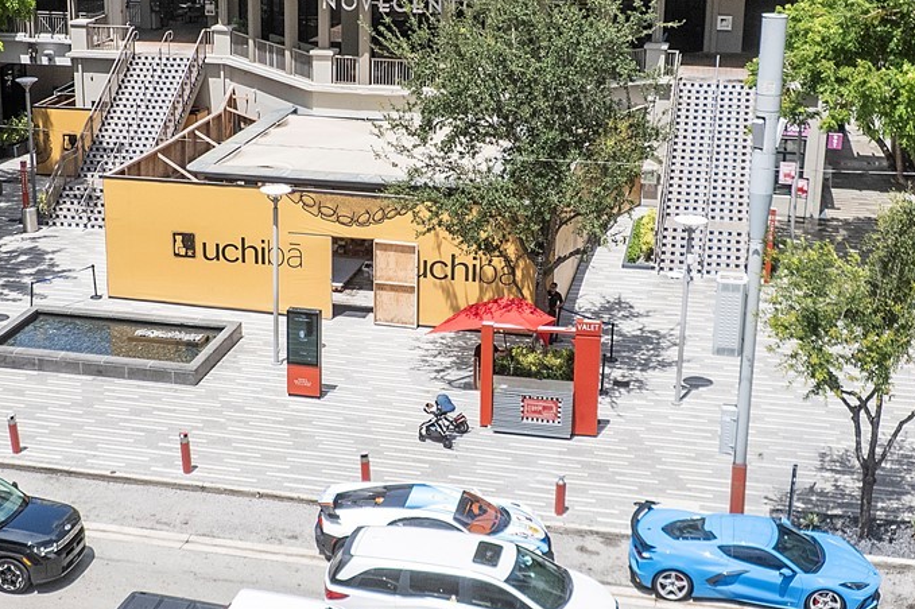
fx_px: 1397
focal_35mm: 55
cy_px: 237
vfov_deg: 24.5
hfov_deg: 36.2
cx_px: 374
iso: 100
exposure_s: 1/2500
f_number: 2.8
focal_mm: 8.38
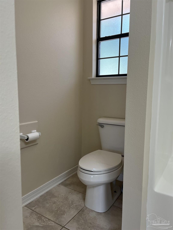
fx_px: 173
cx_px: 86
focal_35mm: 26
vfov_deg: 67.3
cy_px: 115
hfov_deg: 53.1
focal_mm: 5.1
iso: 100
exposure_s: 1/60
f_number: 1.6
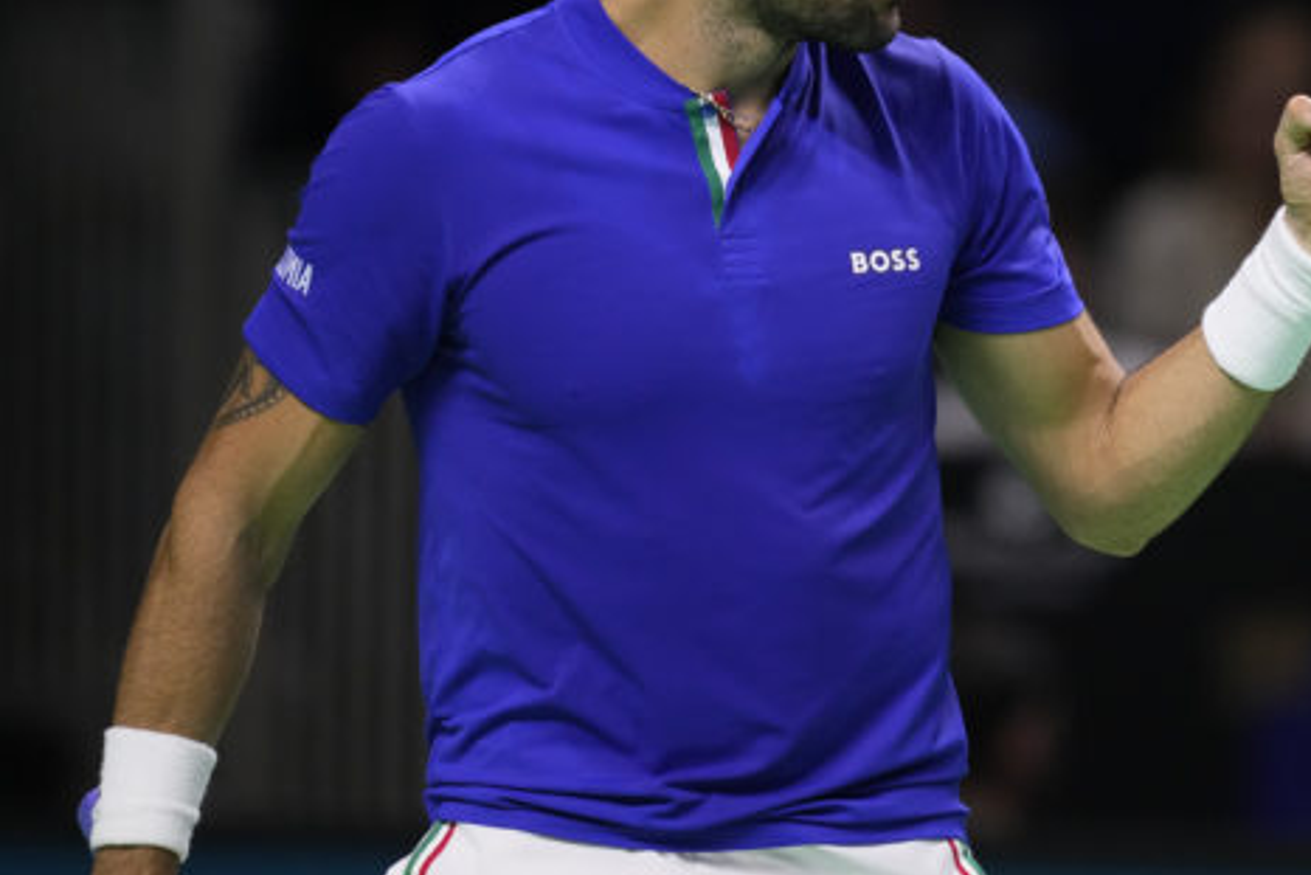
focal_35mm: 644
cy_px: 228
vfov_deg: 2.1
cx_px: 1024
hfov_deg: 3.2
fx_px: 23458
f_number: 2.8
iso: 4000
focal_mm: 400
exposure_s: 1/1600
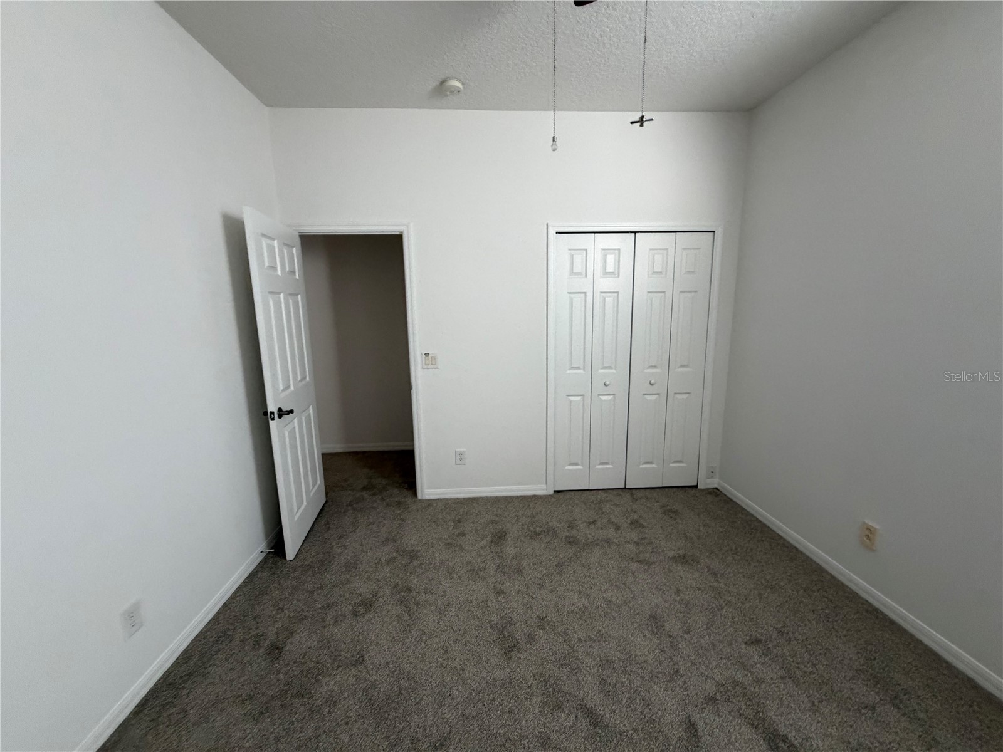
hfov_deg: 102.1
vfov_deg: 85.7
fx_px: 406
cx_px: 502
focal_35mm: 14
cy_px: 376
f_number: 2.2
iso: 320
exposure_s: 1/121
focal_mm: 2.22
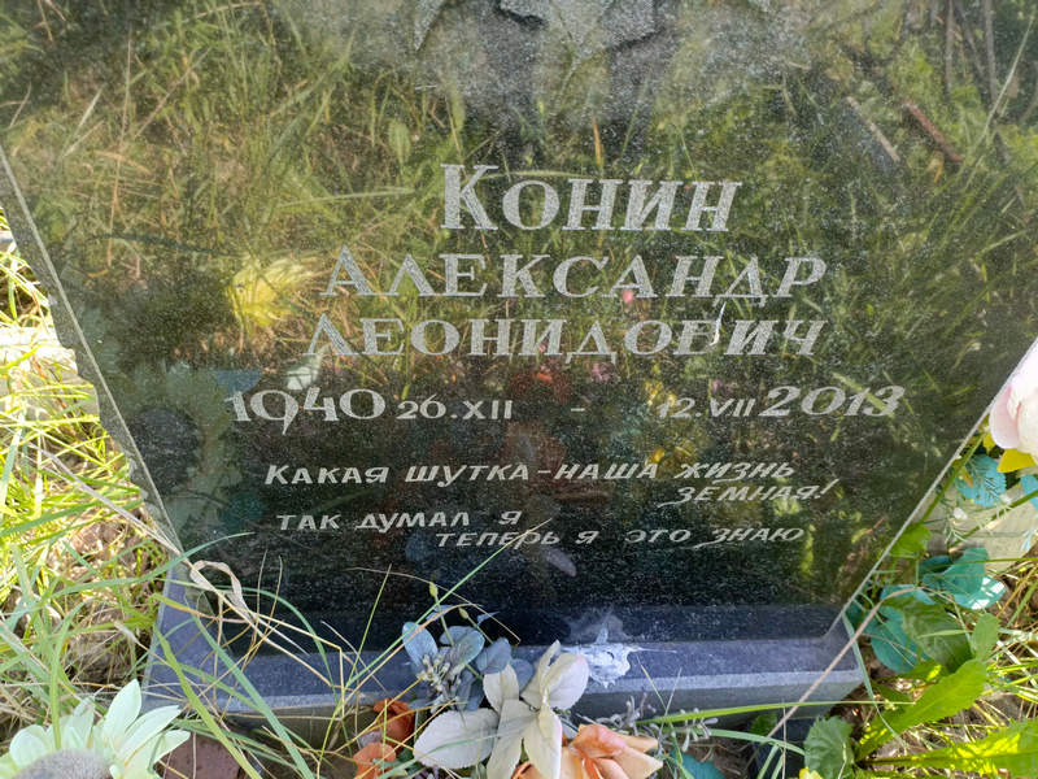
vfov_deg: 54.9
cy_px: 390
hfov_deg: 69.4
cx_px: 519
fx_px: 750
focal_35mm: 25
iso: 178
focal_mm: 4.76
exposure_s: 1/100
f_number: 1.69
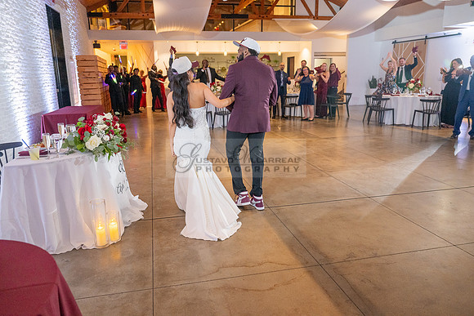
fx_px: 362
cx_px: 237
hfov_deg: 66.4
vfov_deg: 47.2
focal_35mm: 28
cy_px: 158
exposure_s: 1/200
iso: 2000
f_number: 2.8
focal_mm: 27.5
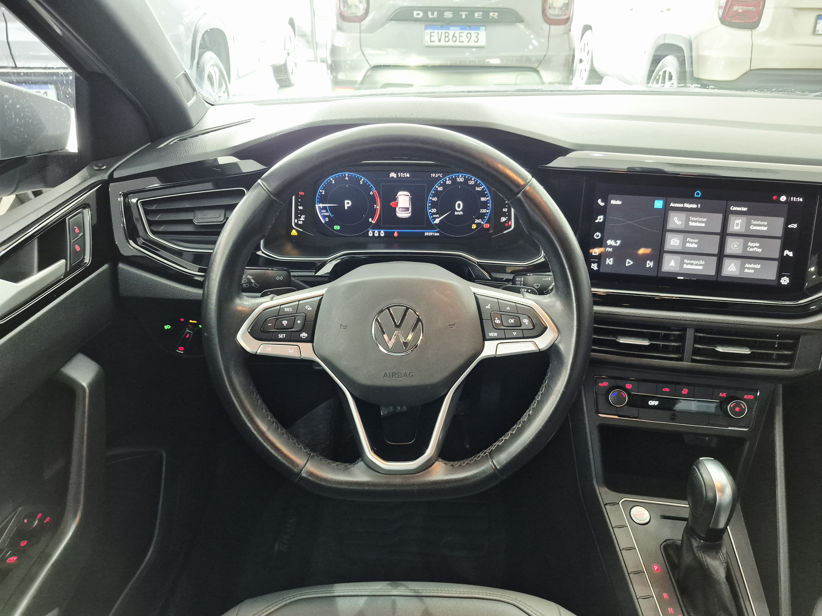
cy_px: 308
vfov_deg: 58.9
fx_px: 546
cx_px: 411
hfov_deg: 73.9
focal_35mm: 23
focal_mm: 5.4
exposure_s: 1/60
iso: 800
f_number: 1.8
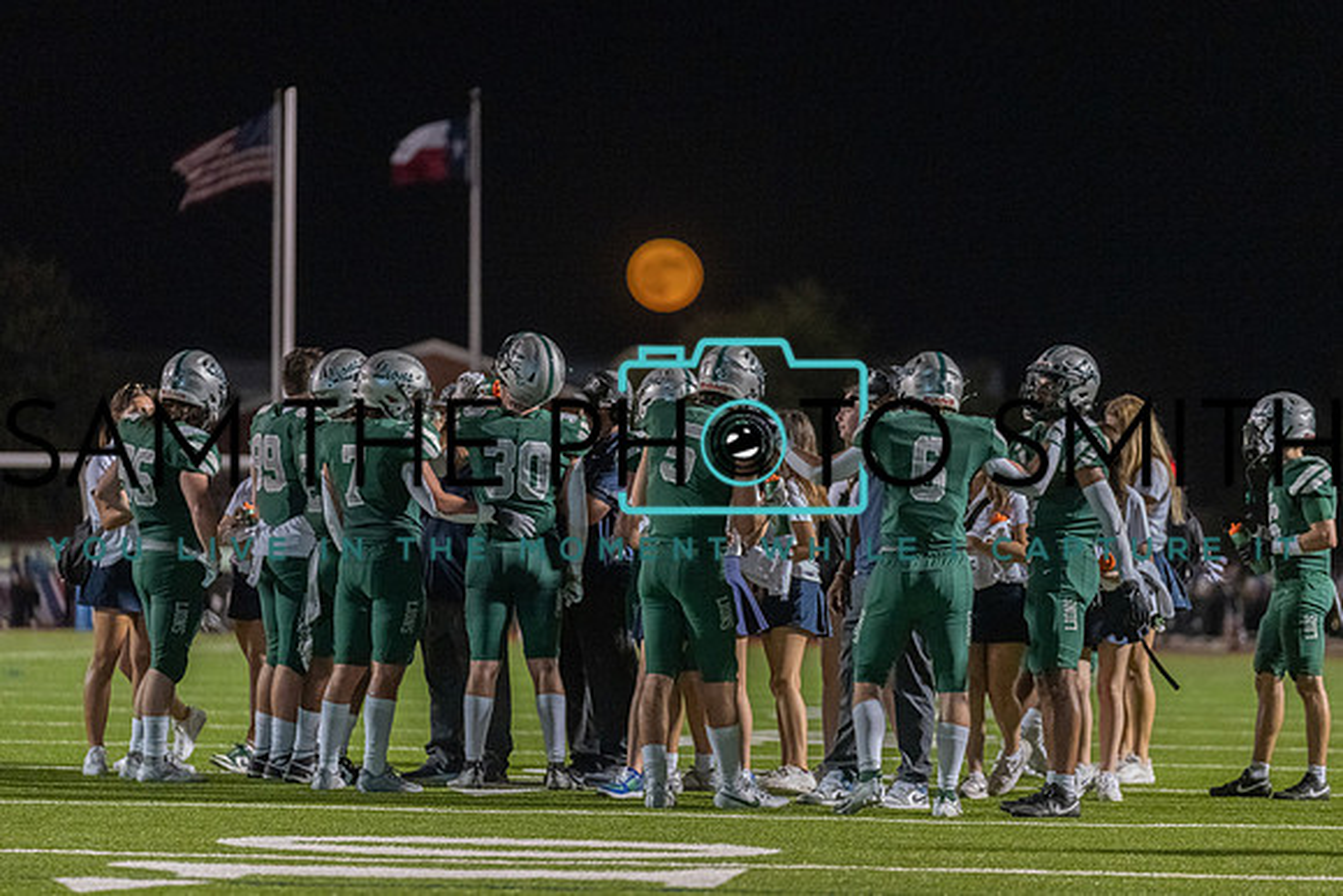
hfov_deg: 11.5
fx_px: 6690
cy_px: 448
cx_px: 672
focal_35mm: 179
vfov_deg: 7.7
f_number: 2.8
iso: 10000
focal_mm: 170
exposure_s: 1/1000
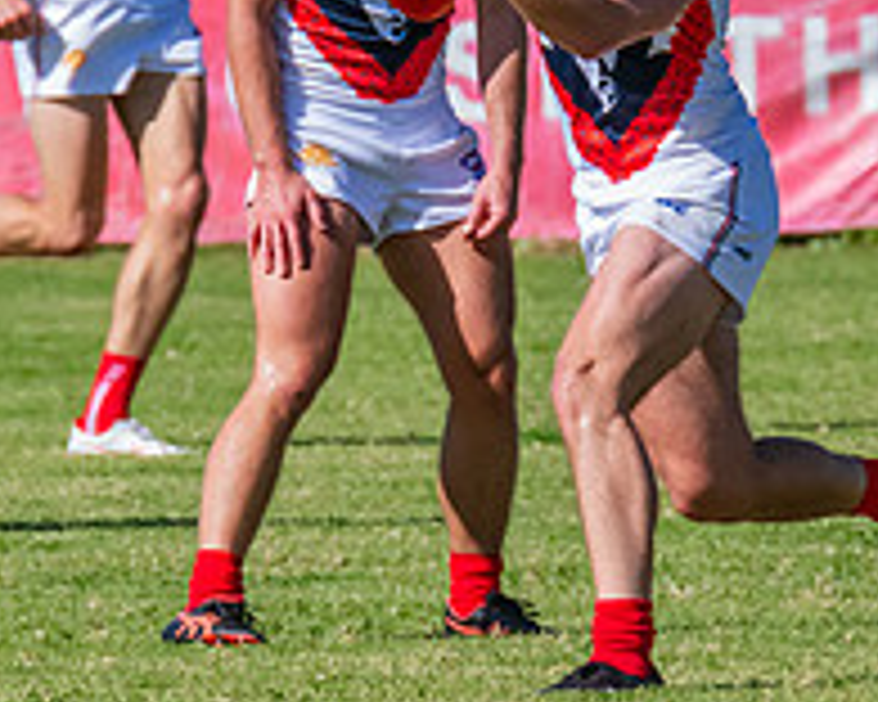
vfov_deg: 0.8
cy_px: 29
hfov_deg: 1.0
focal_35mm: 1946
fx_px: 50568
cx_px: 422
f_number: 13
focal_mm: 600
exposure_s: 1/1600
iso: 1600
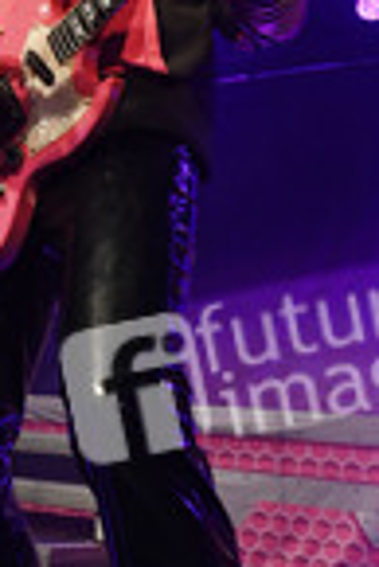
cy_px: 176
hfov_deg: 19.3
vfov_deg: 30.2
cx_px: -94
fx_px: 1040
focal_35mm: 66
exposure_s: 1/60
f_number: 6.3
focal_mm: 24
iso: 2000
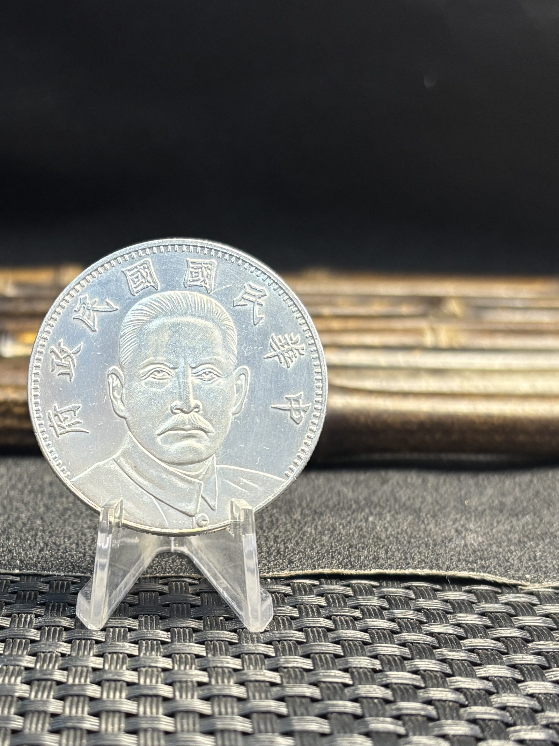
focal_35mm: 37
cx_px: 177
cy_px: 384
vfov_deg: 50.1
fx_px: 797
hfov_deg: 38.1
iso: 125
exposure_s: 1/50
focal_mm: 5.96
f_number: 1.6
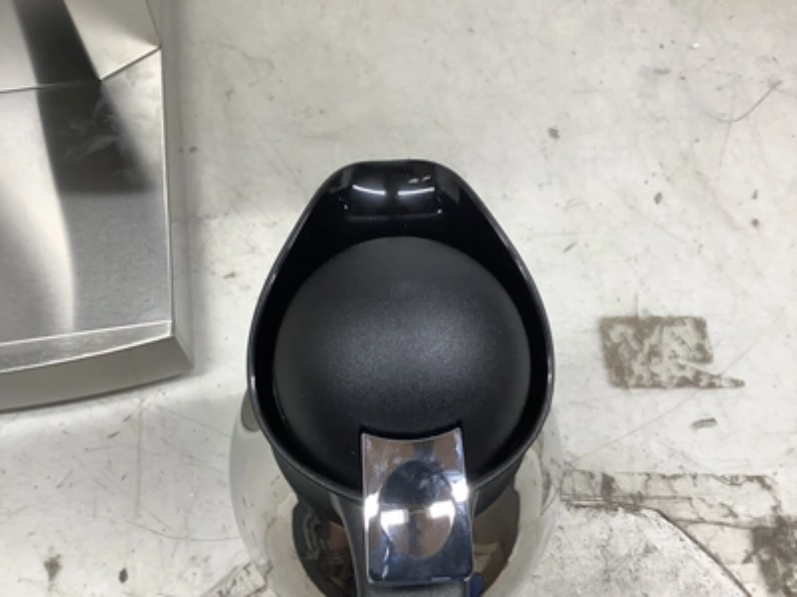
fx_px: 714
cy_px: 298
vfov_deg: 45.4
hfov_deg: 58.4
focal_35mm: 31
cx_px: 398
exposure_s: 1/120
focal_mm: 3.3
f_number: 2.4
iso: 100
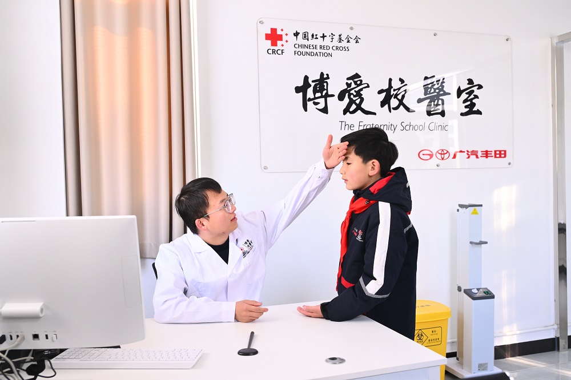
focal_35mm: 34
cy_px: 190
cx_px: 286
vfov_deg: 39.4
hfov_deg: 56.5
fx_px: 531
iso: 1250
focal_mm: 33.5
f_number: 5
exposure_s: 1/160
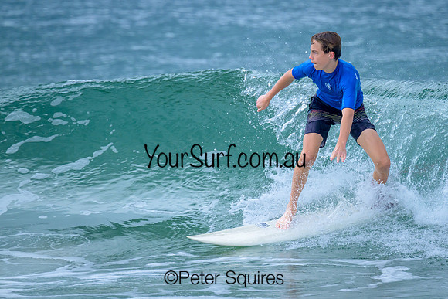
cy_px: 111
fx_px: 8773
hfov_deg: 2.9
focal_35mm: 705
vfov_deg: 2.0
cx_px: 282
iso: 1250
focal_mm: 560
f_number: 8
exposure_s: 1/2000
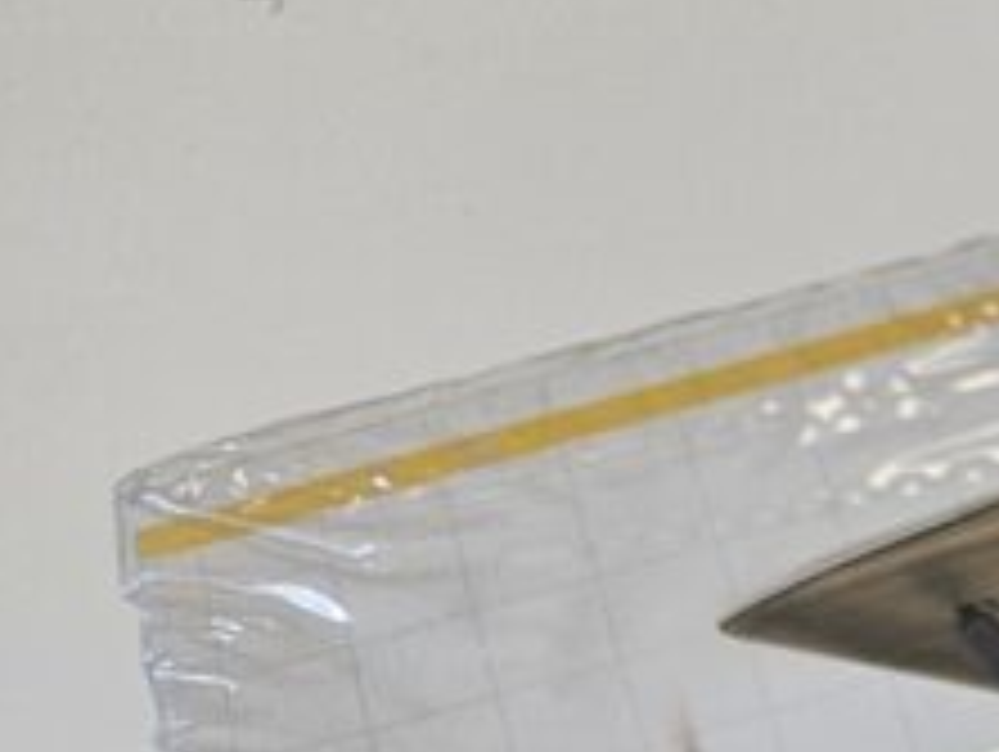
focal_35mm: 106
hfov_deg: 14.2
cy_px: 1333
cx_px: 2228
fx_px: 3062
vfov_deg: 12.8
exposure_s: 1/120
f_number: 1.8
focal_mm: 5.4
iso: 125
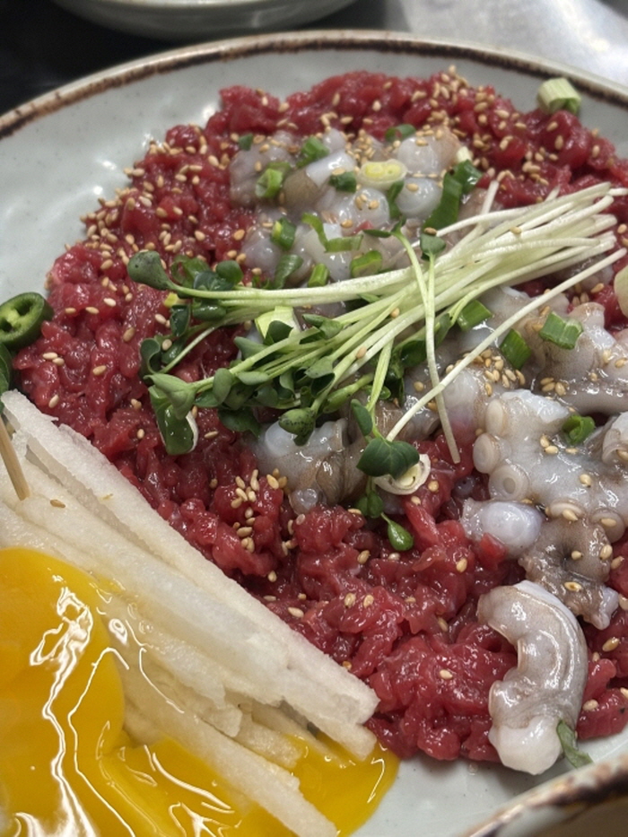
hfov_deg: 28.0
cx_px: 314
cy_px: 418
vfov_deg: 36.8
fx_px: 1258
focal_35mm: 52
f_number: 1.6
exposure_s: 1/60
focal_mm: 5.96
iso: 64
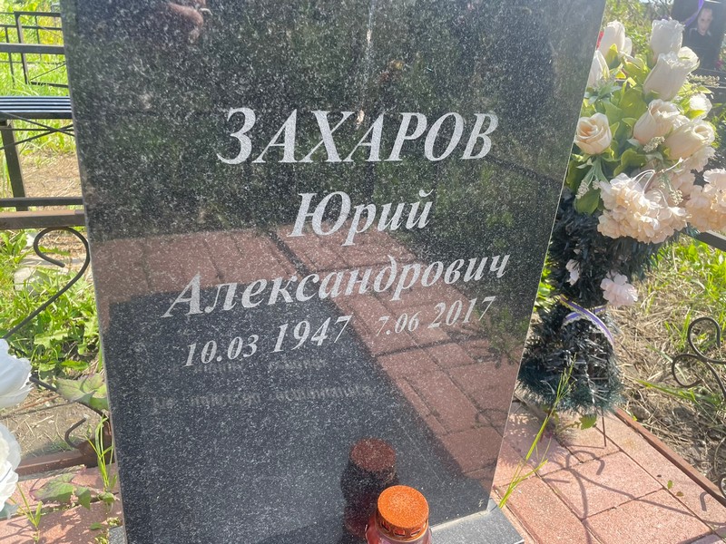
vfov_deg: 53.1
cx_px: 363
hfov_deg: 67.3
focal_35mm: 26
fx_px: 545
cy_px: 272
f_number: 1.6
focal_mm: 4.2
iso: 32
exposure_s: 1/716
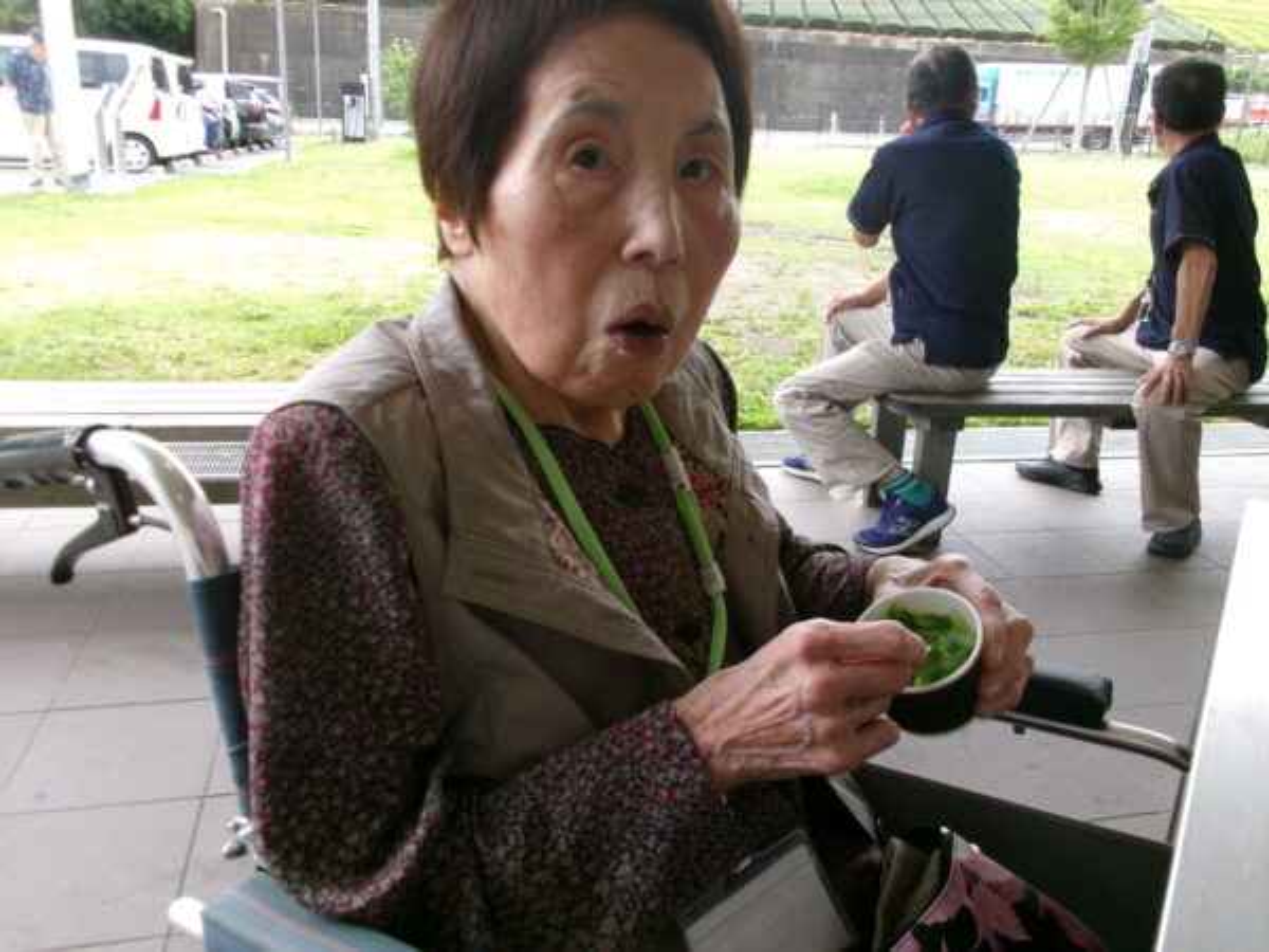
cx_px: 634
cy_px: 476
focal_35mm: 28
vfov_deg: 49.7
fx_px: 1026
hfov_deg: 63.4
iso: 100
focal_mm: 5.1
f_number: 3.9
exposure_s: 1/85
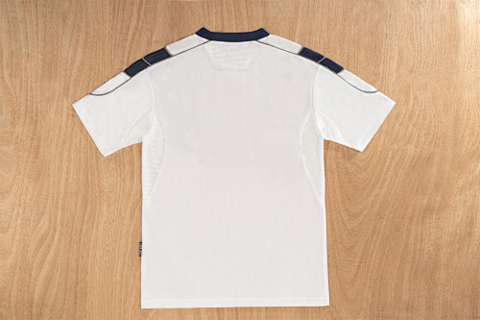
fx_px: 733
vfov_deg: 24.6
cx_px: 240
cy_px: 160
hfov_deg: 36.3
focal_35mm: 55
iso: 100
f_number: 11
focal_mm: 55
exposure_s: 1/125
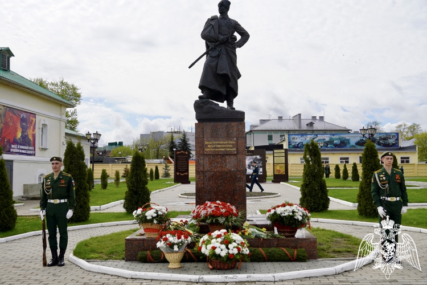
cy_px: 142
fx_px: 498
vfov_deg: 31.9
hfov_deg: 46.4
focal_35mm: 42
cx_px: 214
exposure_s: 1/800
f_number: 5
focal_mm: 28
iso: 100
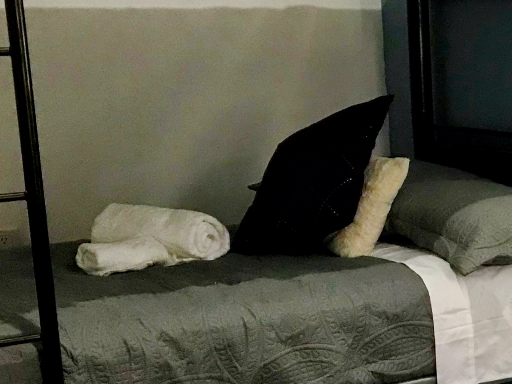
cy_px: 248
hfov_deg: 21.1
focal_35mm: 84
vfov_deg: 17.5
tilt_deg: -8.6
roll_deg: +0.4
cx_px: 669
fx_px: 1242
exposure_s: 1/15
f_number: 1.8
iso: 80
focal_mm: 3.99
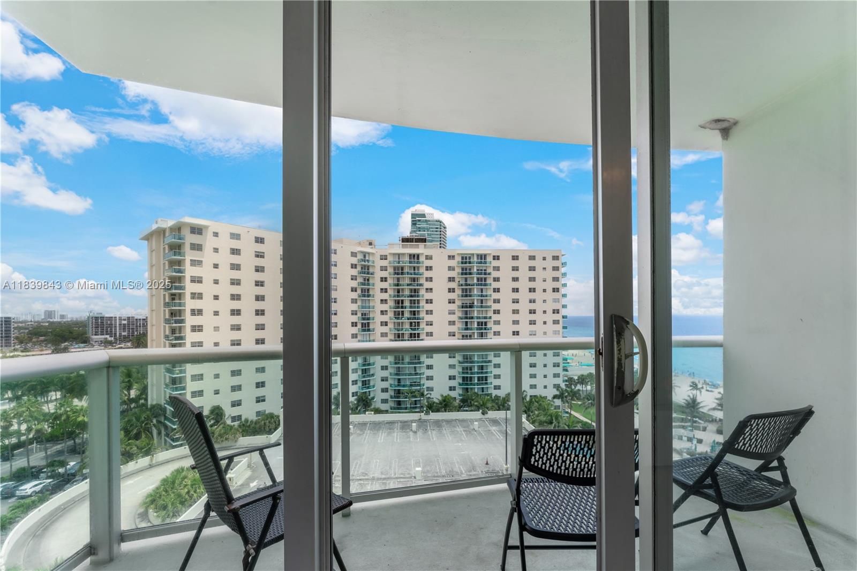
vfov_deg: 78.1
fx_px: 352
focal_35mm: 15
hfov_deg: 101.2
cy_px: 286
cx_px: 428
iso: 320
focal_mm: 14.8
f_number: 9
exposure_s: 1/2500
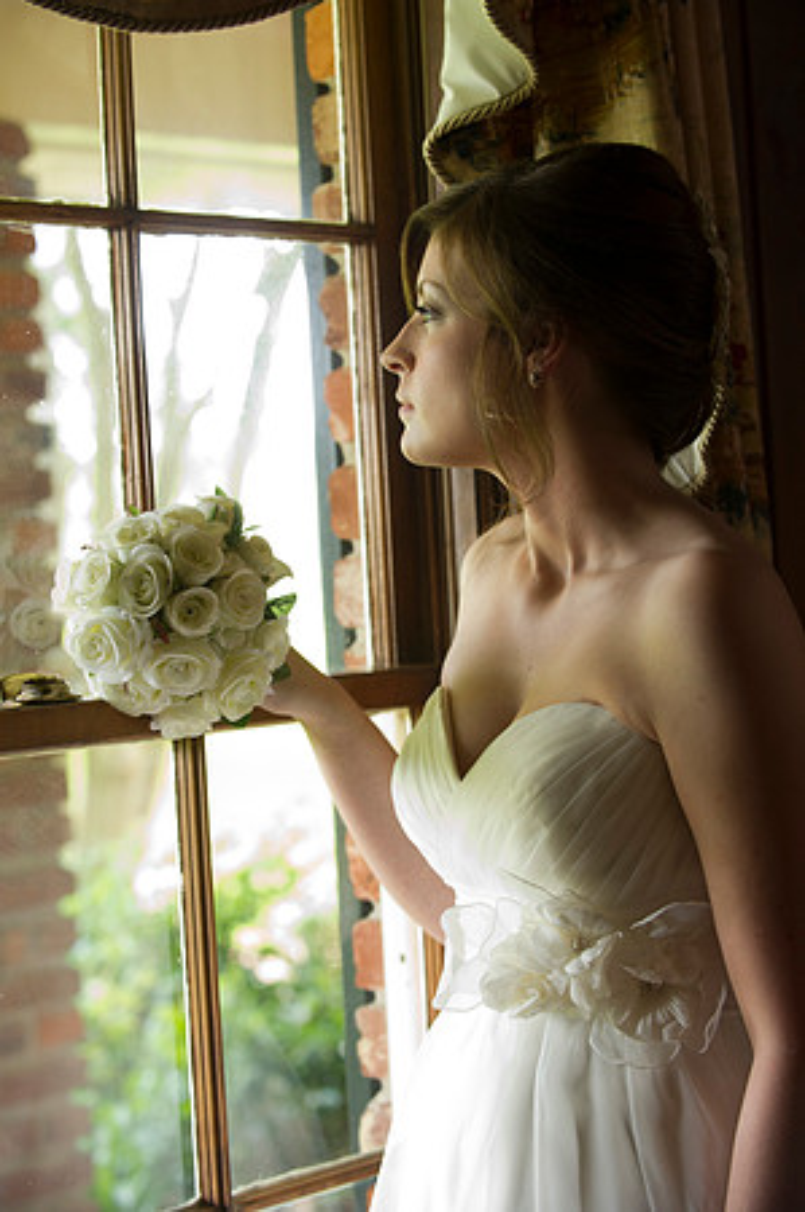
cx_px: 402
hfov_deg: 18.1
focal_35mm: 75
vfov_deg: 27.0
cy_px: 606
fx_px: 2521
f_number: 3.5
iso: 1250
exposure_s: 1/80
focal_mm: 75
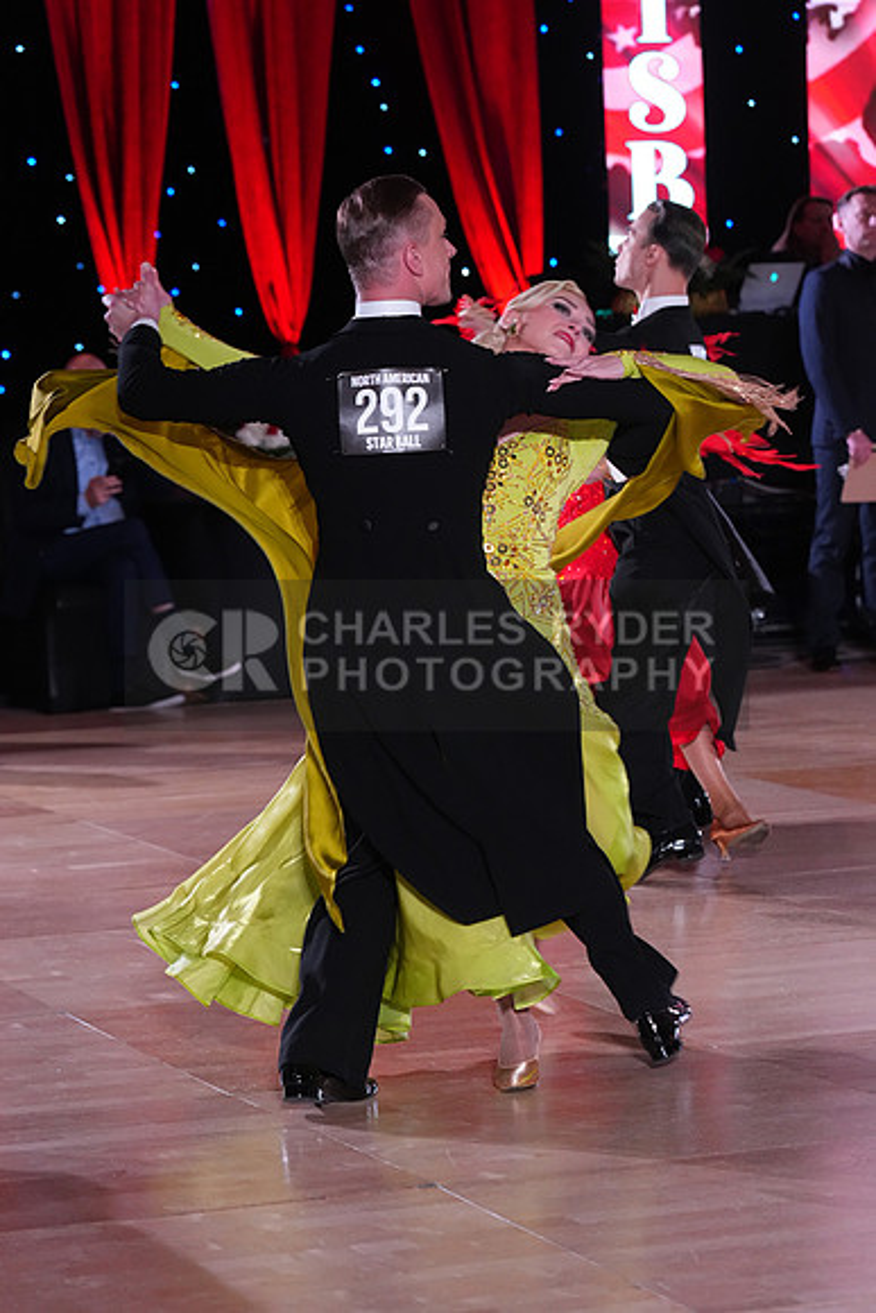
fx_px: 4012
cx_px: 438
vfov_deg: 18.6
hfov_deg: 12.5
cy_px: 656
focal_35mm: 110
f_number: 5
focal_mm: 110
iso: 3200
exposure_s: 1/250
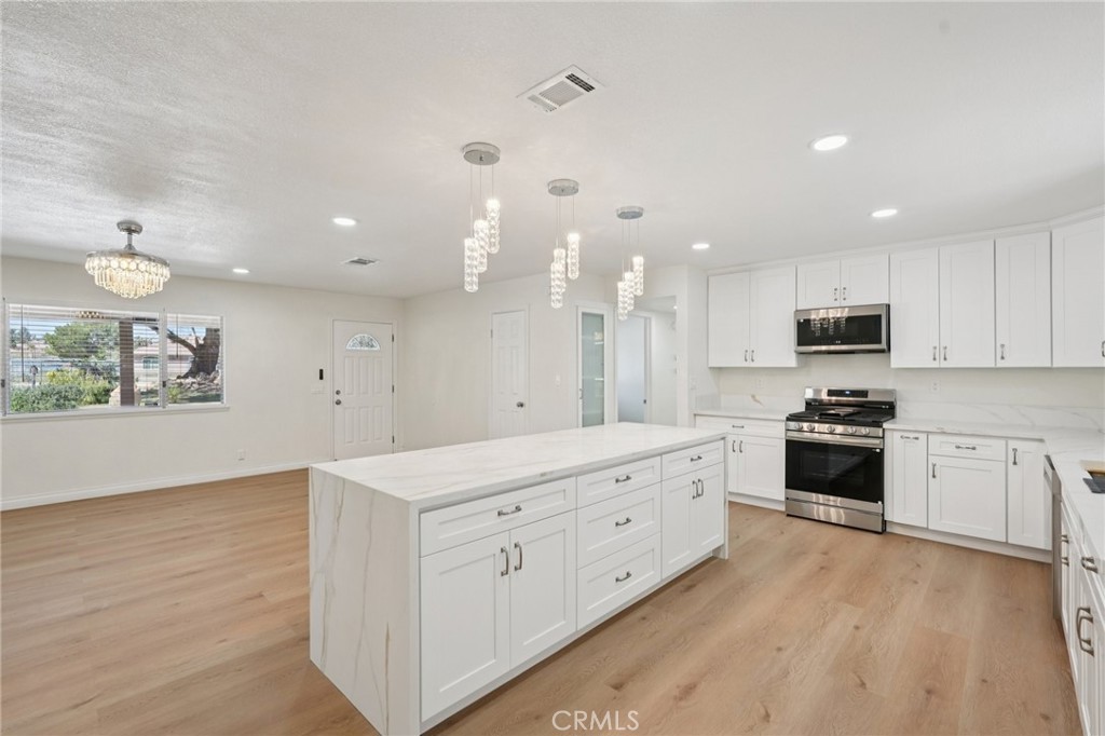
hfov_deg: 96.8
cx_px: 552
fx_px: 491
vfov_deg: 73.7
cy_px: 368
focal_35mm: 16
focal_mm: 16
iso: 400
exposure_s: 1/30
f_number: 8
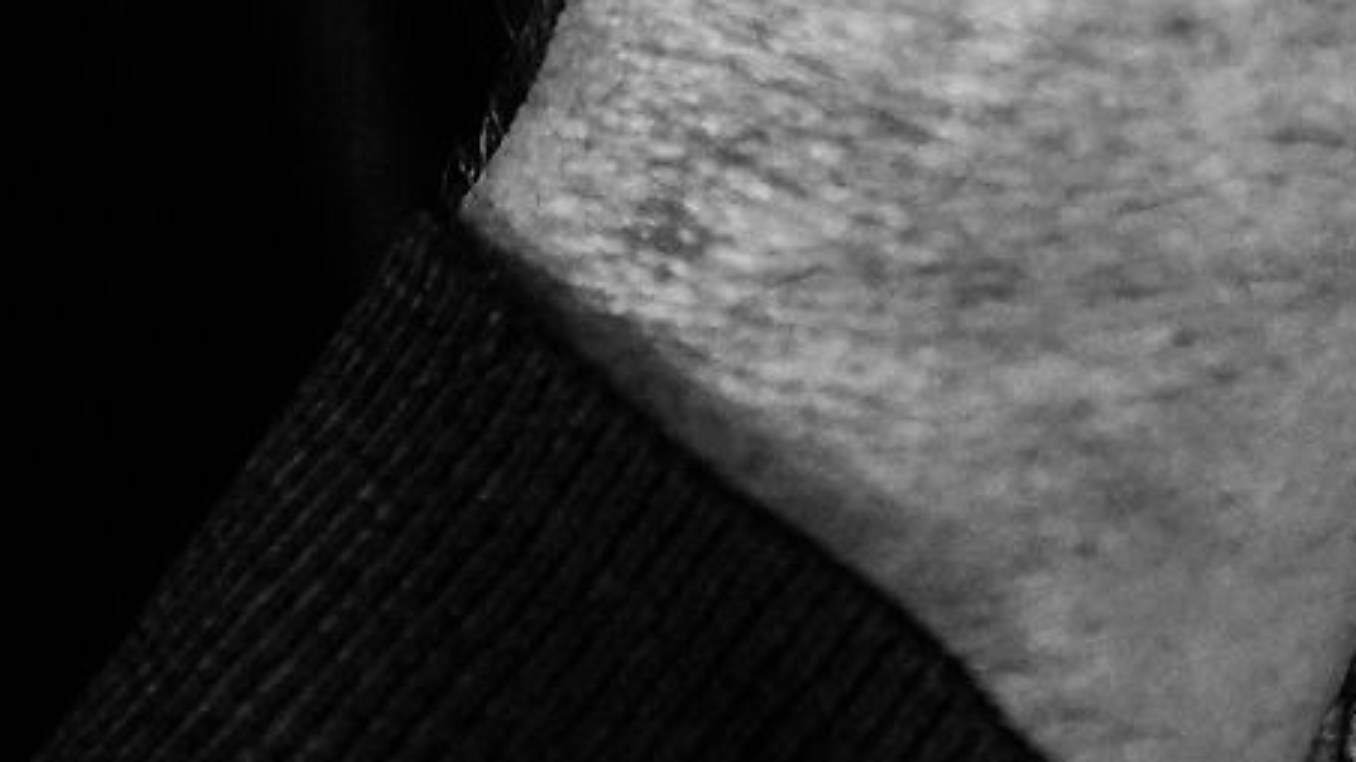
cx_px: 1446
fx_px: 13983
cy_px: -1017
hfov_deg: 5.5
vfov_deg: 3.1
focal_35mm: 389
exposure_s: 1/800
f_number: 2.8
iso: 2000
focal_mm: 70
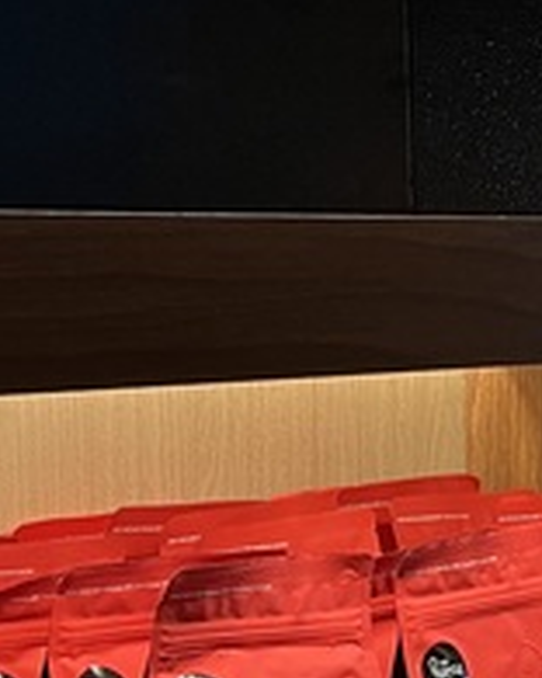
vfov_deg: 16.4
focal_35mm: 117
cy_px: 382
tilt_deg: -0.8
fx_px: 2346
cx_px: 554
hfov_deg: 13.0
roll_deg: +1.5
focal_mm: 5.7
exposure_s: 1/50
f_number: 1.5
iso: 80
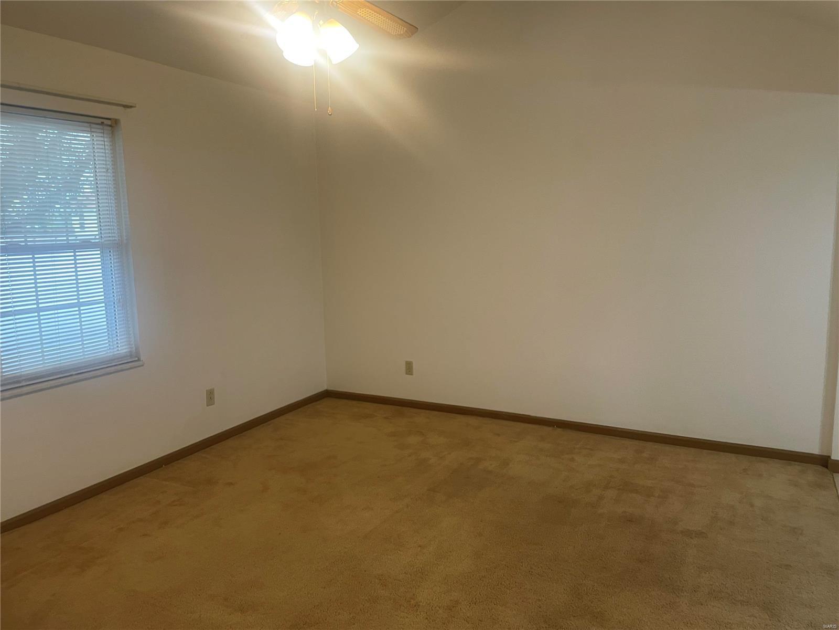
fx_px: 630
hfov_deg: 67.3
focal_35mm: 26
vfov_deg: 53.1
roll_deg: +1.0
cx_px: 420
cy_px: 315
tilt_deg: -6.6
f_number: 1.6
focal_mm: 4.2
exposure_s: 1/60
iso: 125
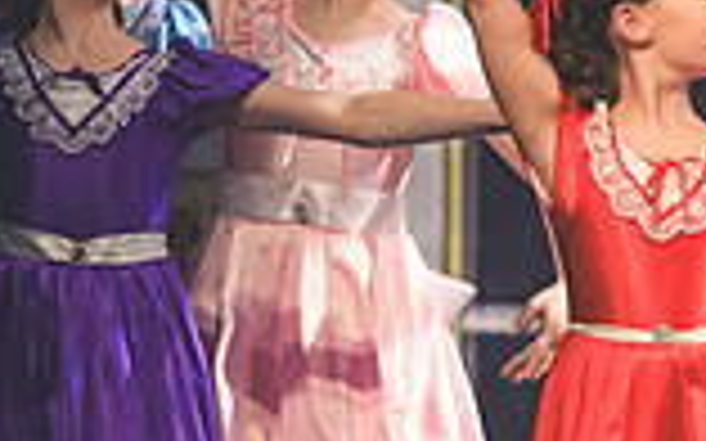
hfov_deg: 1.9
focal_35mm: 1131
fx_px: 21754
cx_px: 495
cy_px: 346
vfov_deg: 1.2
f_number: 2.8
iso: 1800
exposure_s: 1/400
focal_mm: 200
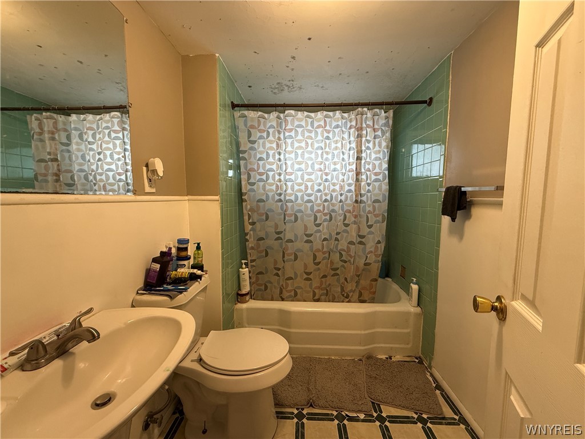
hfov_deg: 102.1
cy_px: 220
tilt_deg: -5.0
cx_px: 292
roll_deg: -0.2
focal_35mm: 14
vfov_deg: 85.7
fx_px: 237
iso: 400
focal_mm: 2.22
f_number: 2.2
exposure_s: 1/120
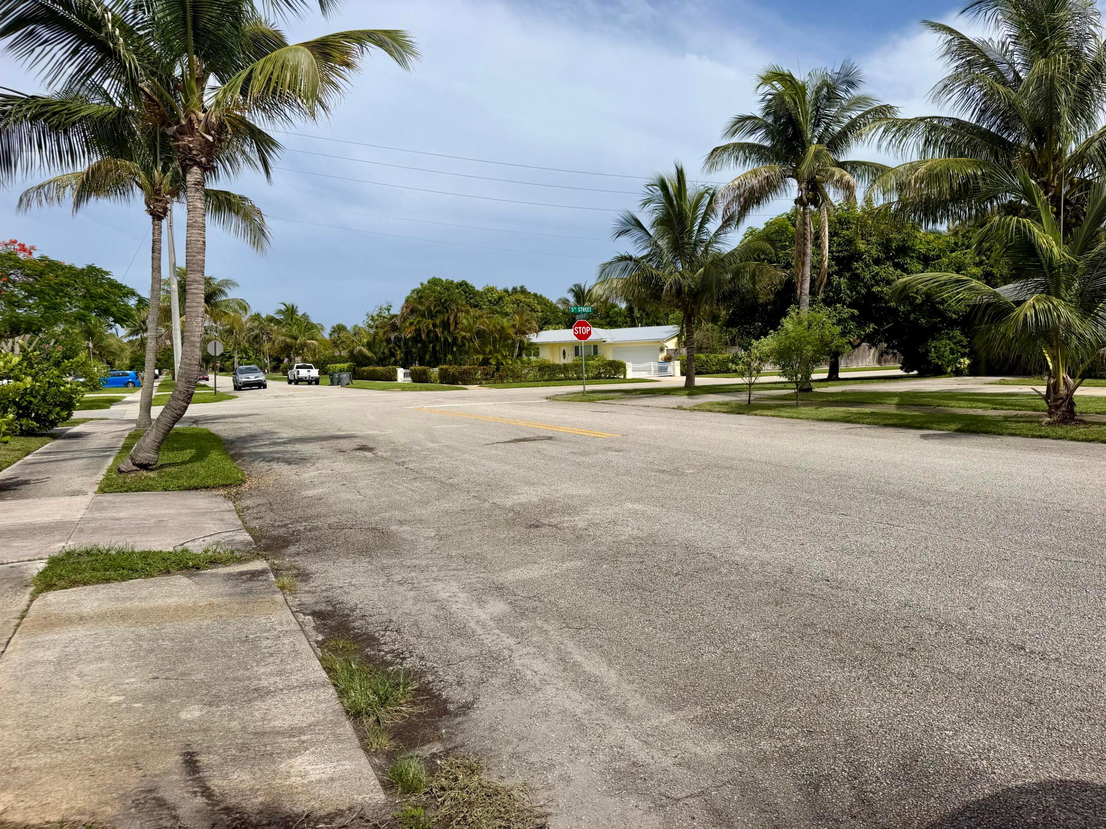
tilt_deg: -8.2
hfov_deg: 71.6
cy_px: 414
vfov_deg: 56.8
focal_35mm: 24
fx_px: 767
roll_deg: +2.2
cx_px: 553
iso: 80
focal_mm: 6.76
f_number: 1.78
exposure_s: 1/8130
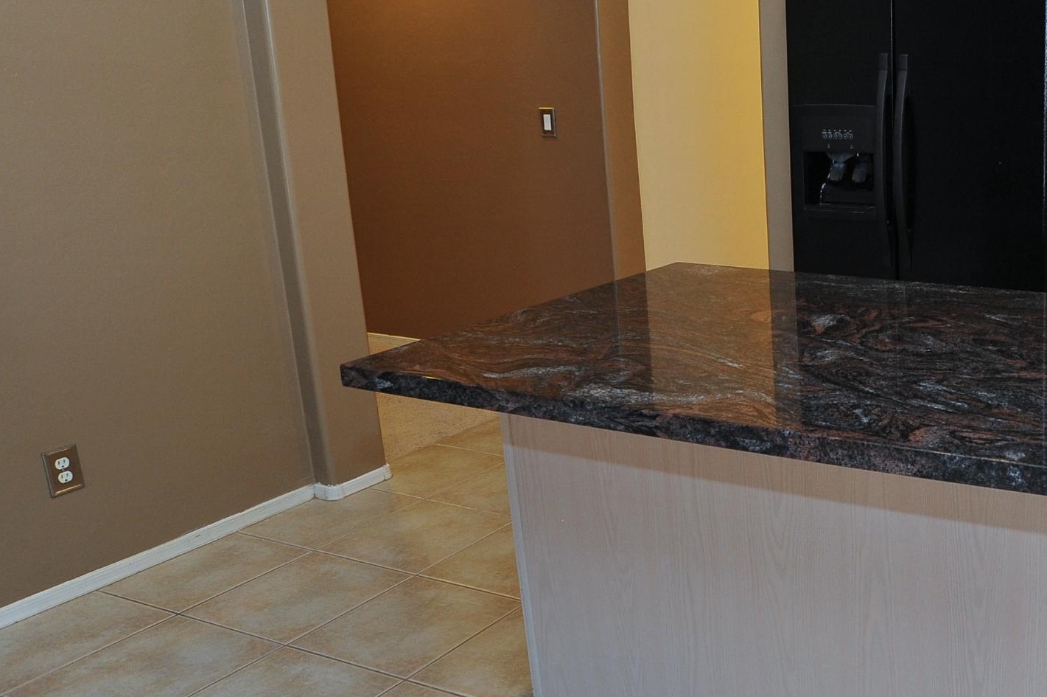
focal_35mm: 38
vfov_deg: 34.9
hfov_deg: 44.5
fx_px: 1104
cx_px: 1004
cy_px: 297
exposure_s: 1/30
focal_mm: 18
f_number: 6.3
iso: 1000
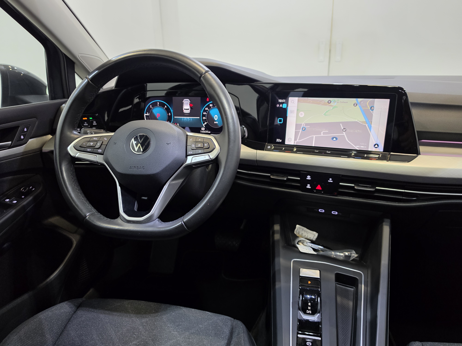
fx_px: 307
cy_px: 173
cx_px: 231
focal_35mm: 23
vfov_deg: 58.9
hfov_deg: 73.9
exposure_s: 1/100
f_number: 1.4
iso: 250
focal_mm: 6.5
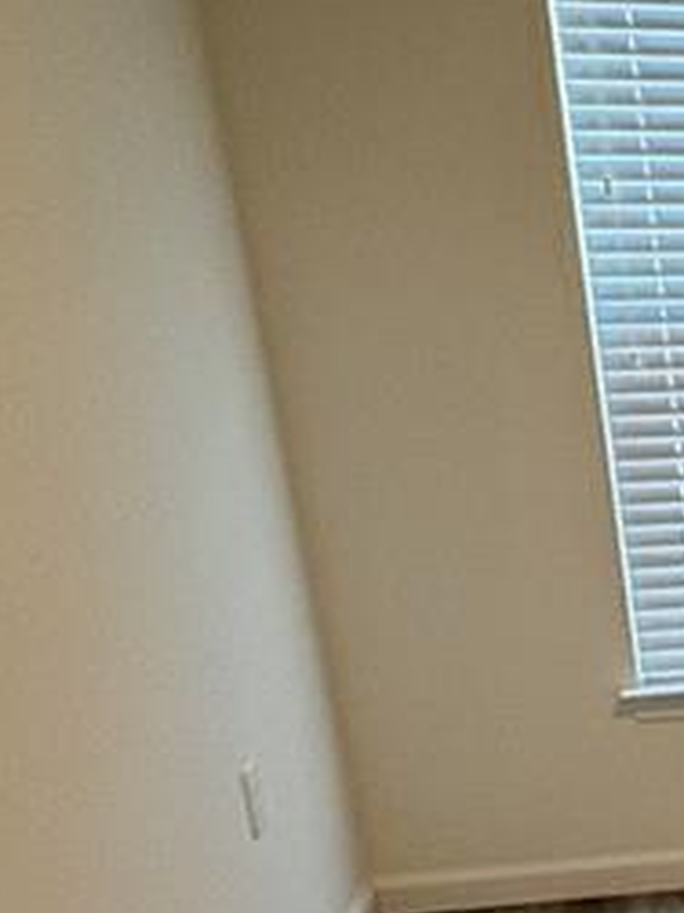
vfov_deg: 27.8
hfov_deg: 16.8
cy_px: 840
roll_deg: -3.0
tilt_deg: -17.1
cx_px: 1346
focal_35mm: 67
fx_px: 1767
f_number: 2.2
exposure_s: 1/60
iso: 125
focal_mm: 2.22
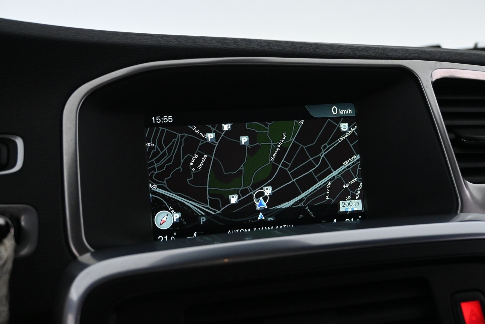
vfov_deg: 33.6
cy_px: 162
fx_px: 535
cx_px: 242
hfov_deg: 48.7
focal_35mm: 40
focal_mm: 26.5
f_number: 5
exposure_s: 1/100
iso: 3200
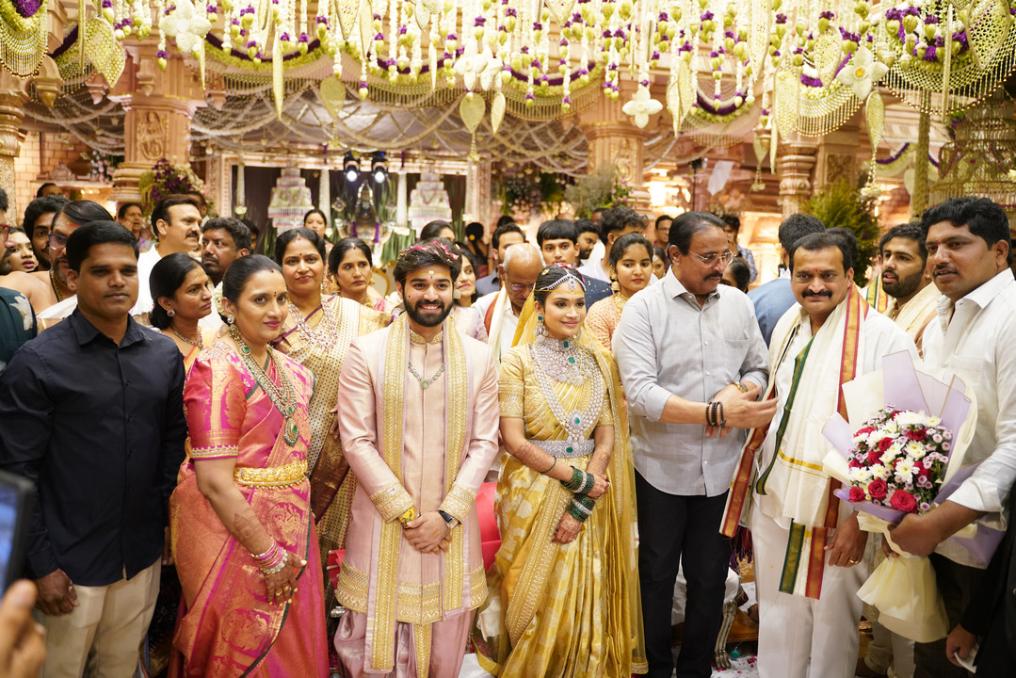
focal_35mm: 28
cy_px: 339
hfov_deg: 65.5
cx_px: 508
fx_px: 790
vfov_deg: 46.4
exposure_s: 1/160
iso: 2000
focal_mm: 28
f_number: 2.8
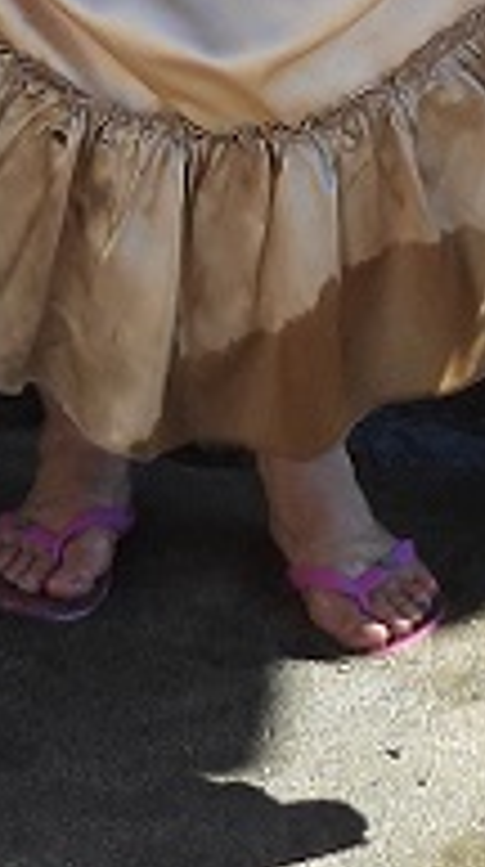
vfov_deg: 11.3
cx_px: 411
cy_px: -719
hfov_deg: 6.9
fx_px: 4040
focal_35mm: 176
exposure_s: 1/640
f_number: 3.2
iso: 100
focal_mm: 5.4
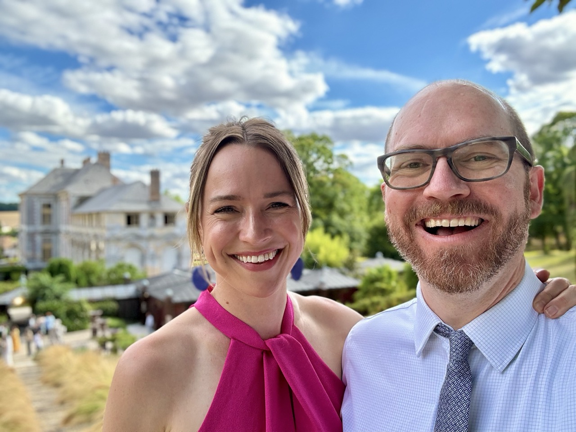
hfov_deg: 60.0
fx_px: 499
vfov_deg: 46.8
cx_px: 288
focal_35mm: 30
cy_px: 216
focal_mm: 2.69
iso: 25
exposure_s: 1/197
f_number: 1.9
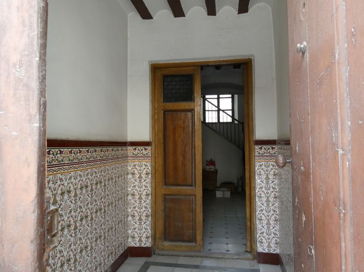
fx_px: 252
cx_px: 182
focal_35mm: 24
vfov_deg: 56.8
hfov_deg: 71.6
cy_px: 136
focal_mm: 4.3
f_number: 3.3
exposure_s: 1/60
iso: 200
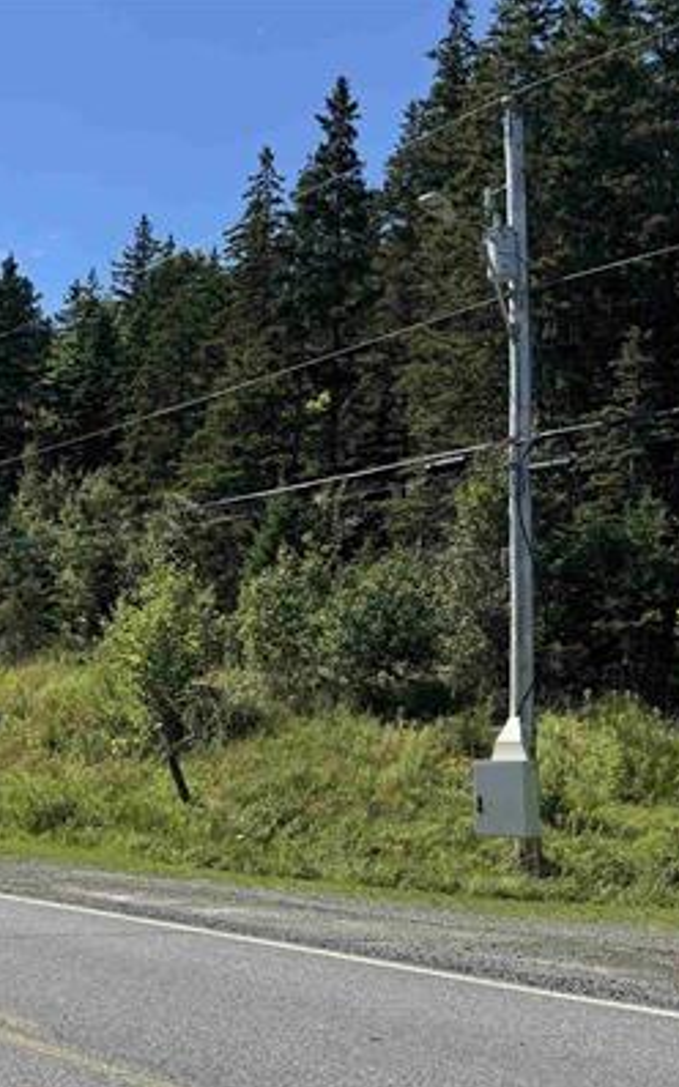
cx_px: 104
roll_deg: -0.6
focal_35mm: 41
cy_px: 652
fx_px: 1214
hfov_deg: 30.2
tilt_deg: +6.2
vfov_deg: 47.9
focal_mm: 6.76
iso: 80
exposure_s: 1/4049
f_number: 1.78
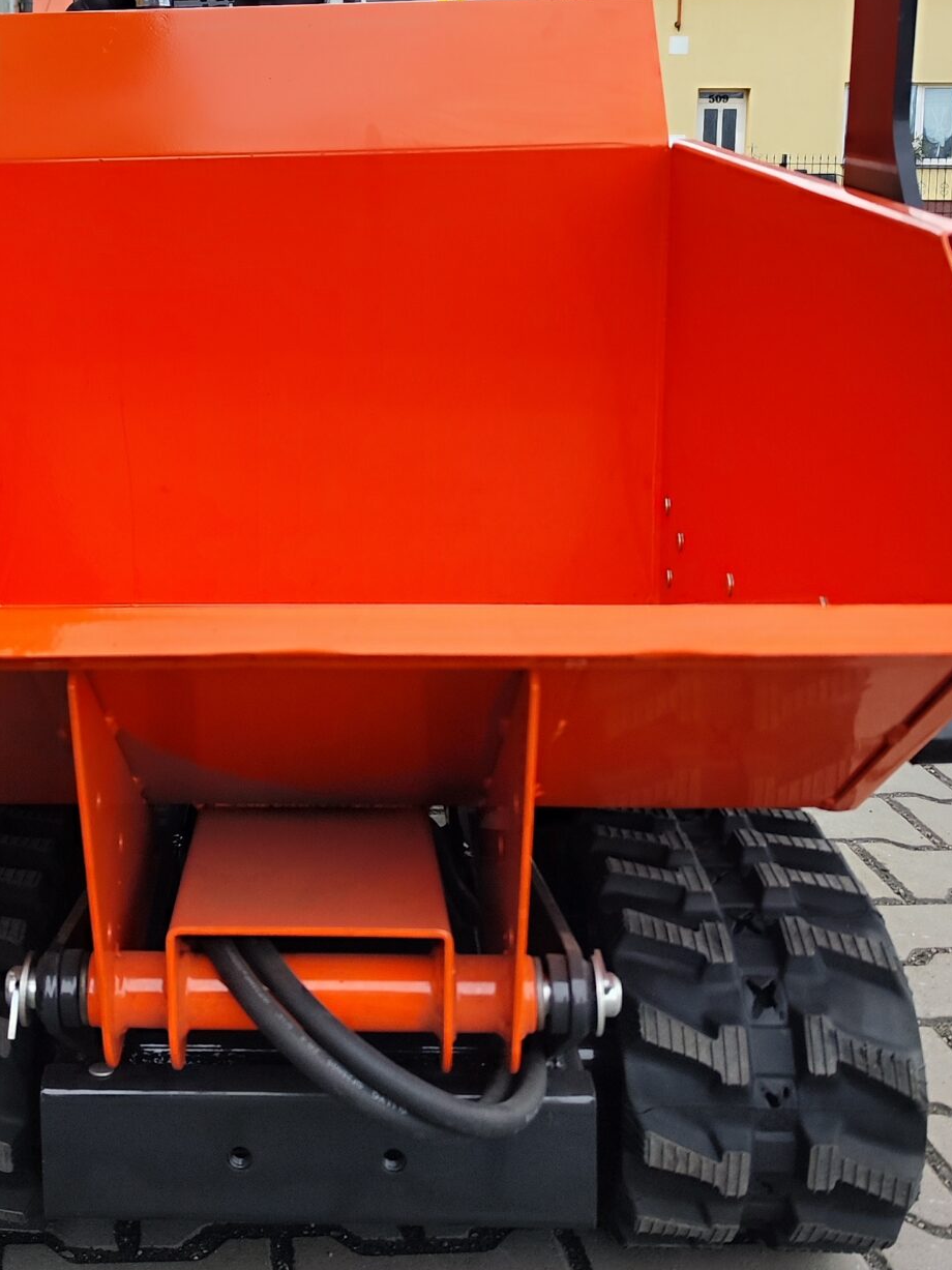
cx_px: 197
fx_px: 1760
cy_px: 351
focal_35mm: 48
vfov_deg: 38.8
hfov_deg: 29.6
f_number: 1.69
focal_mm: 7.01
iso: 100
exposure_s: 1/1010
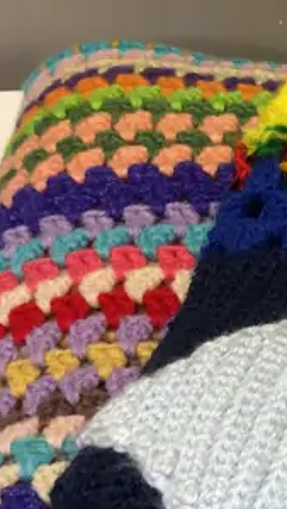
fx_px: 1459
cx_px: 819
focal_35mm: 108
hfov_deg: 9.3
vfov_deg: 19.7
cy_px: 346
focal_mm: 4.15
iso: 32
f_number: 2.2
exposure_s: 1/17
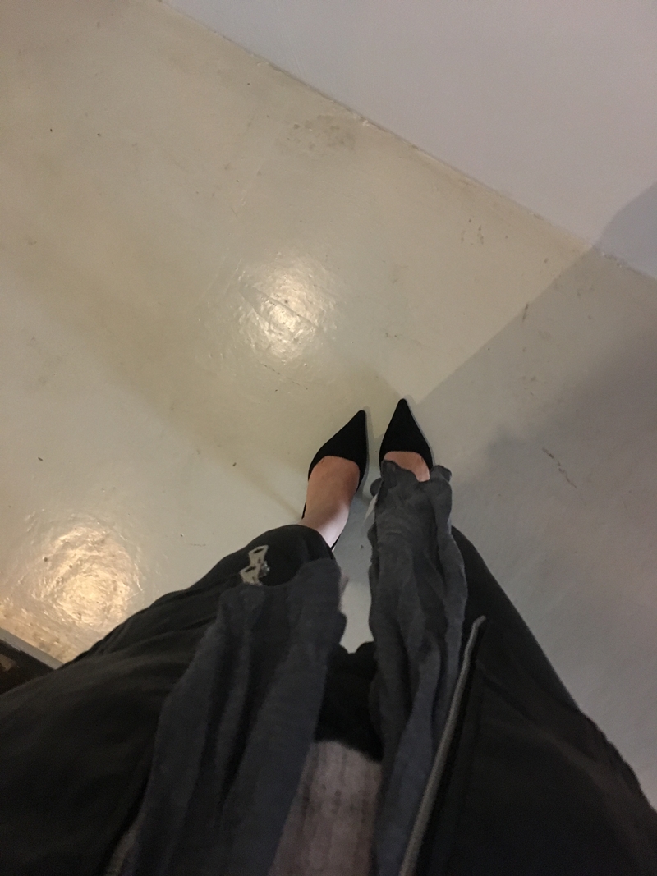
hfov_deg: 48.2
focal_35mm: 29
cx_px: 328
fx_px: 734
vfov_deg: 61.7
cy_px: 438
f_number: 2.2
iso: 250
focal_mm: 4.15
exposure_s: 1/15
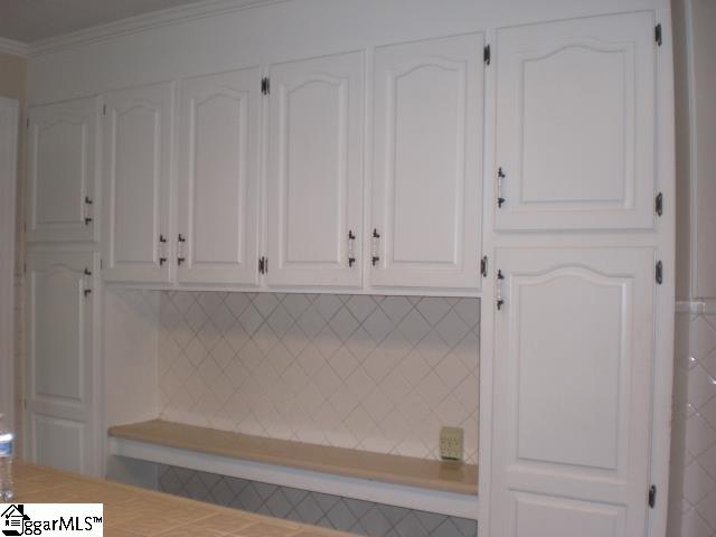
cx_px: 358
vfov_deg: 37.7
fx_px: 786
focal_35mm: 38
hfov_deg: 49.0
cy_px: 268
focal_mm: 6.3
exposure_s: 1/60
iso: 200
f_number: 3.1
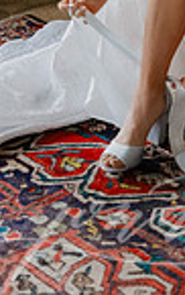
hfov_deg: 9.1
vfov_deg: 13.7
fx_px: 1142
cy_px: -161
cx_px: 252
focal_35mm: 142
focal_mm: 45
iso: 2800
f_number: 2.8
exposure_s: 1/160
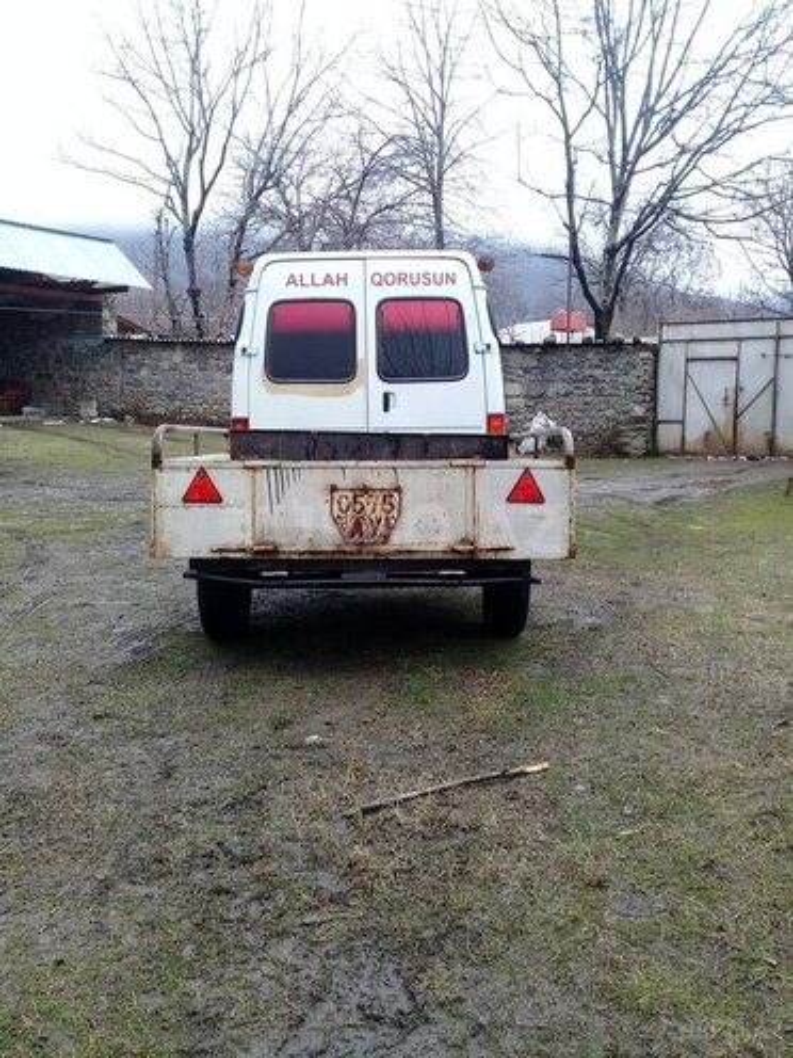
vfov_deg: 58.4
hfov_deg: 45.4
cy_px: 529
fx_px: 947
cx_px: 396
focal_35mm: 31
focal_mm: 3.3
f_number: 2.2
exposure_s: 1/153
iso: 64
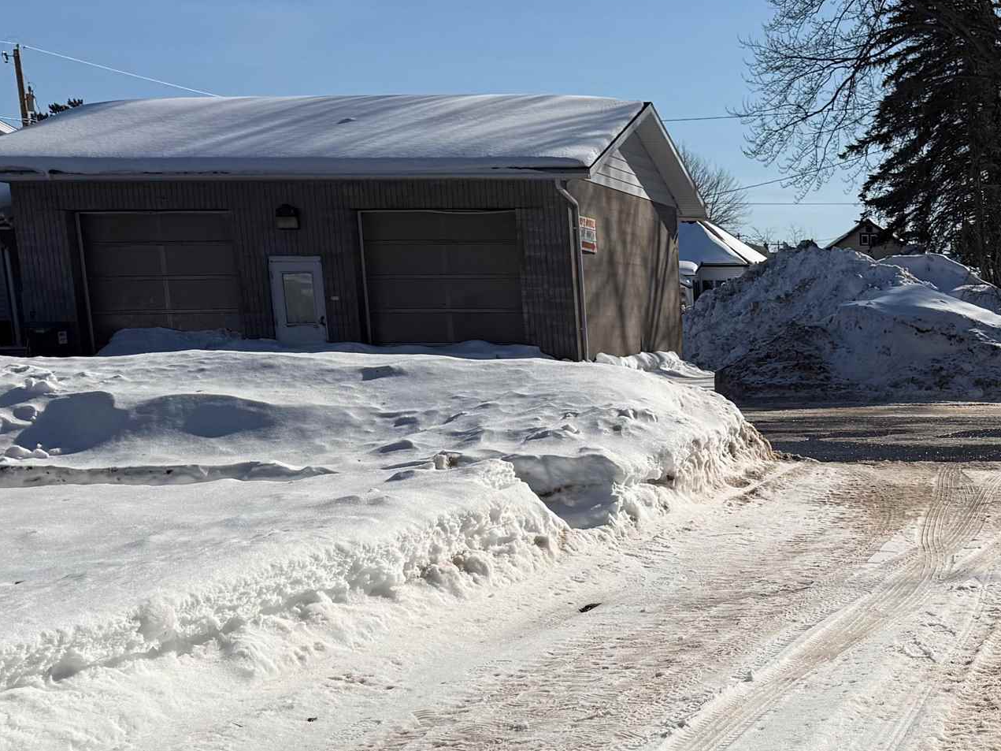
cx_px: 1007
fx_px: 1677
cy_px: 719
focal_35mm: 58
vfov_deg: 24.3
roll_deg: +1.6
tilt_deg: -12.2
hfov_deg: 30.8
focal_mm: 6.76
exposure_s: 1/14286
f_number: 1.78
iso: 80
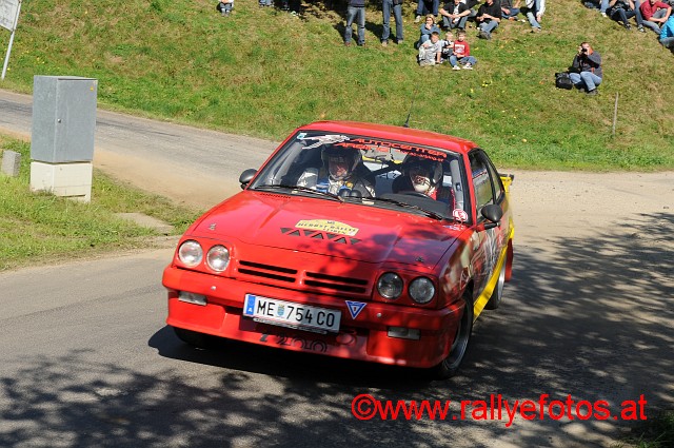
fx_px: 1543
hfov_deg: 24.6
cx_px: 337
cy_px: 224
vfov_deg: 16.5
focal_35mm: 82
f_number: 10
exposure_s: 1/320
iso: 200
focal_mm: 55
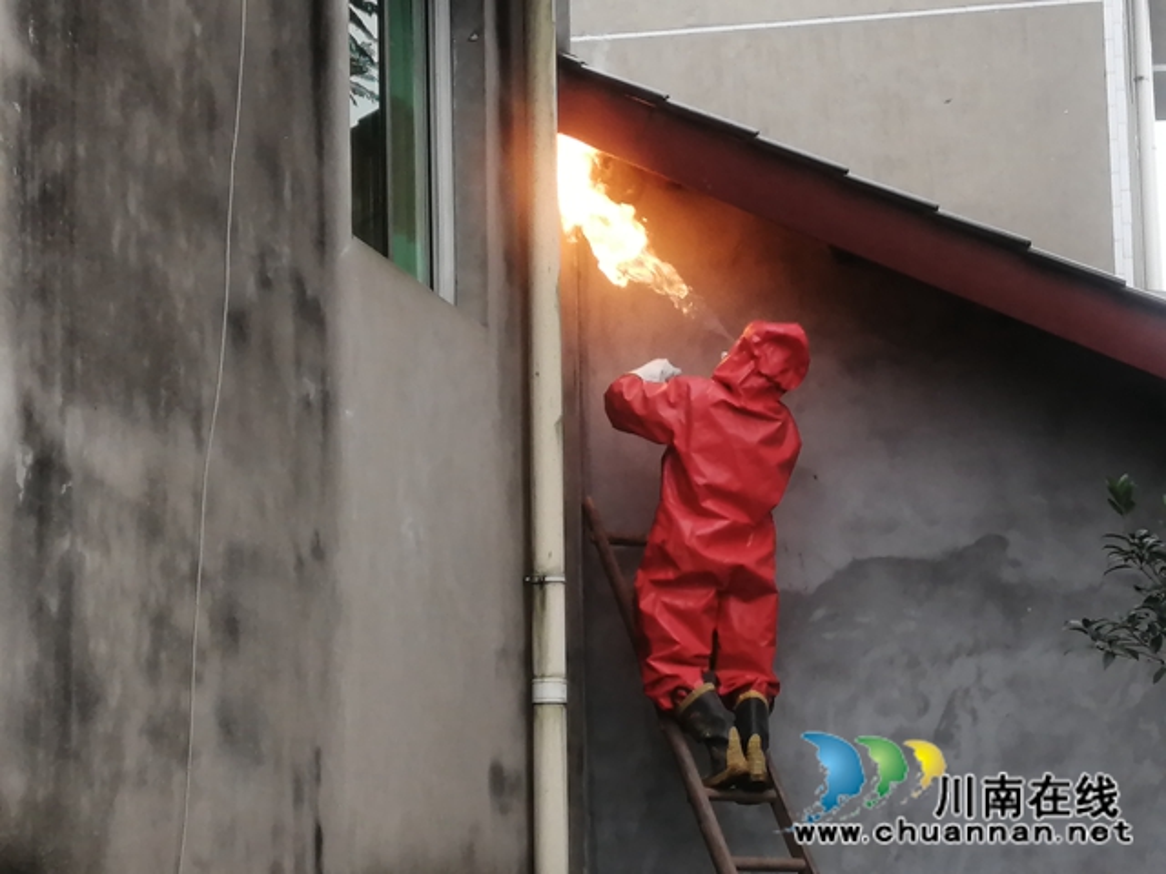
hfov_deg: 20.4
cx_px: 583
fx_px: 3234
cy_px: 437
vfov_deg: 15.4
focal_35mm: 96
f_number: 1.8
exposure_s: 1/145
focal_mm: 3.62
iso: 50
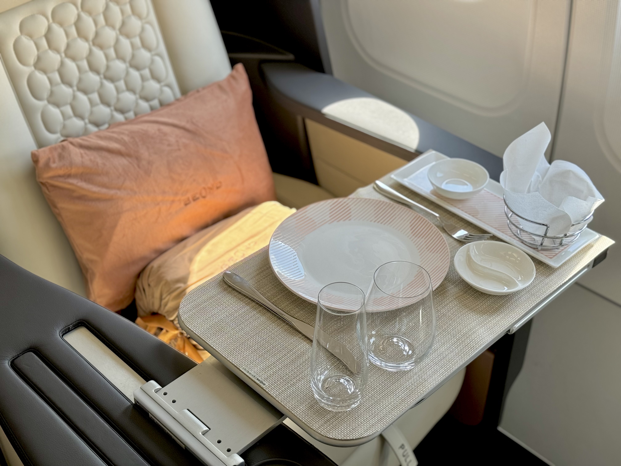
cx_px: 310
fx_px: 861
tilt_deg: -38.0
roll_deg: +0.3
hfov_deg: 39.7
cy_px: 233
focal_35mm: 48
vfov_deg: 30.3
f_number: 1.78
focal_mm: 6.86
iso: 80
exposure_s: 1/399
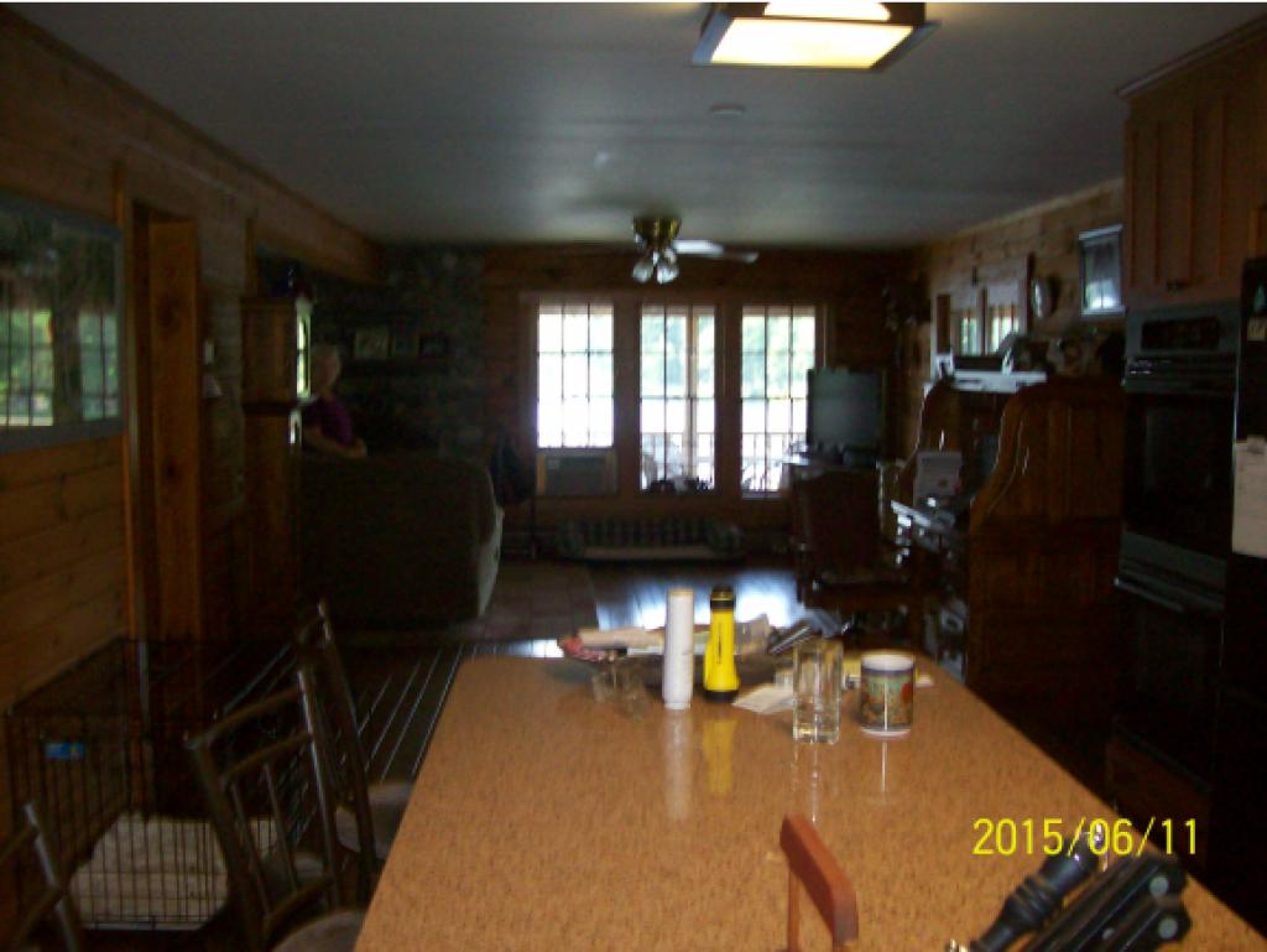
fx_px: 1318
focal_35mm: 36
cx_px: 634
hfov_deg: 51.3
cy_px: 476
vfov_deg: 39.7
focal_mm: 6
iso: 200
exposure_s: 1/64
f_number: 2.7
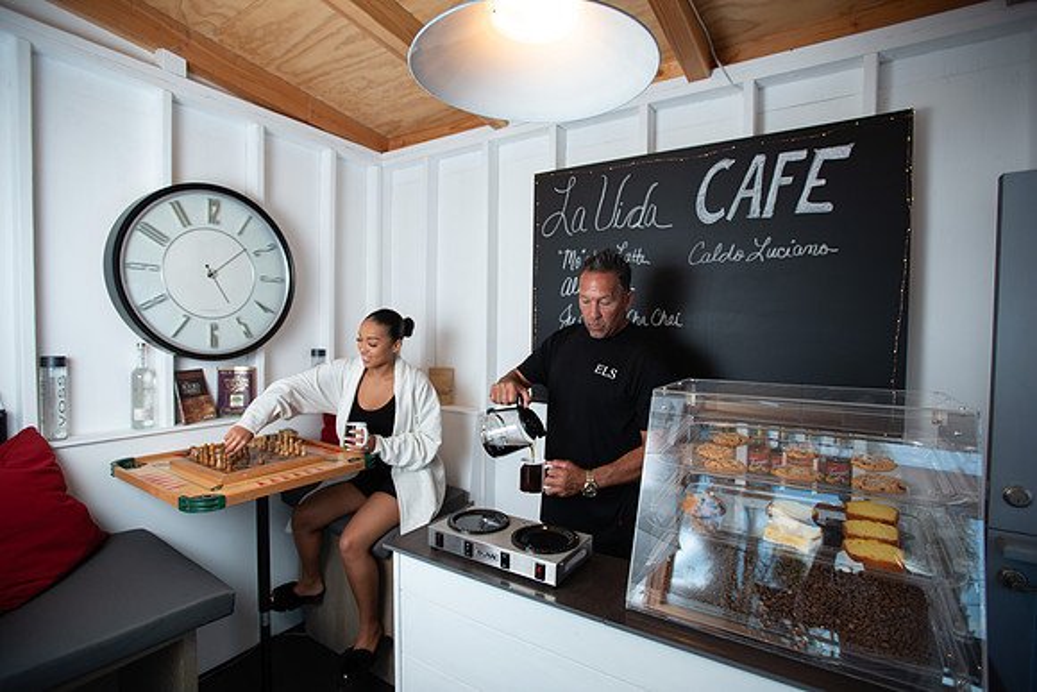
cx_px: 518
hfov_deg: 93.3
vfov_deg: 70.5
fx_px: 490
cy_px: 346
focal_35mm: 17
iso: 200
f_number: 3.2
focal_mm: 17
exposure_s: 1/200
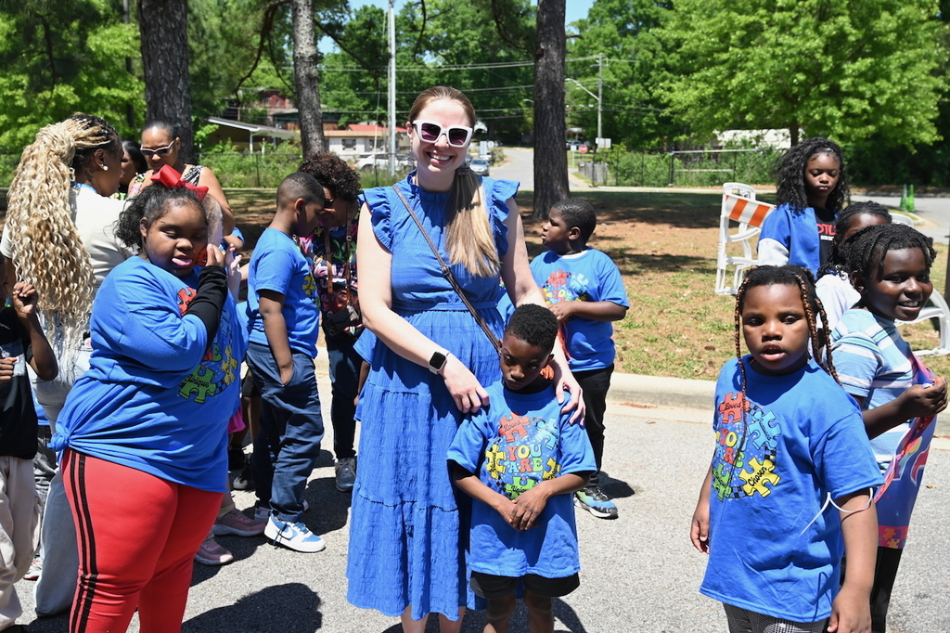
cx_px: 475
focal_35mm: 34
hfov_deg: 55.1
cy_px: 316
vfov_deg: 38.3
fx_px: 910
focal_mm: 34.5
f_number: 5.6
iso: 100
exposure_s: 1/250
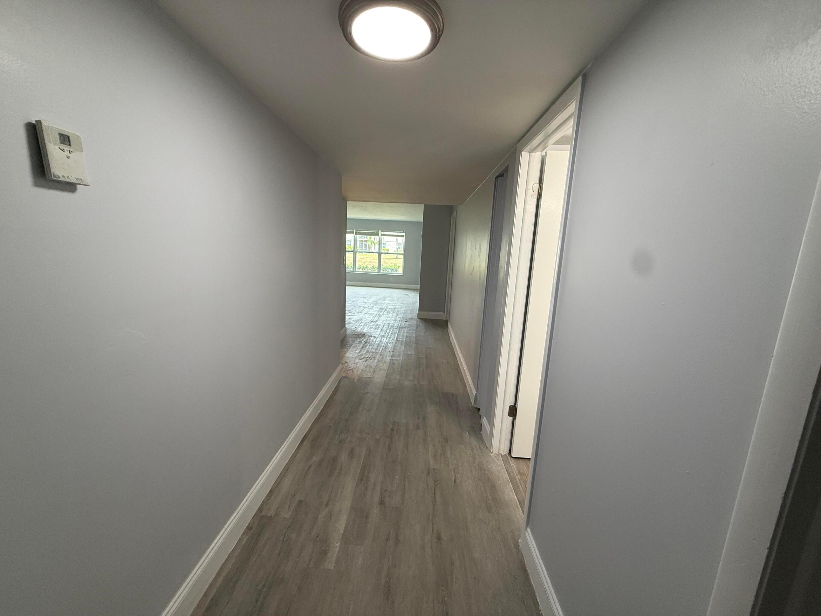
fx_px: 332
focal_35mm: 14
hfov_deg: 102.1
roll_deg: -3.1
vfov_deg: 85.7
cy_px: 308
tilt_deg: -10.5
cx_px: 410
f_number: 2.2
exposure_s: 1/120
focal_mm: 2.22
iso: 160
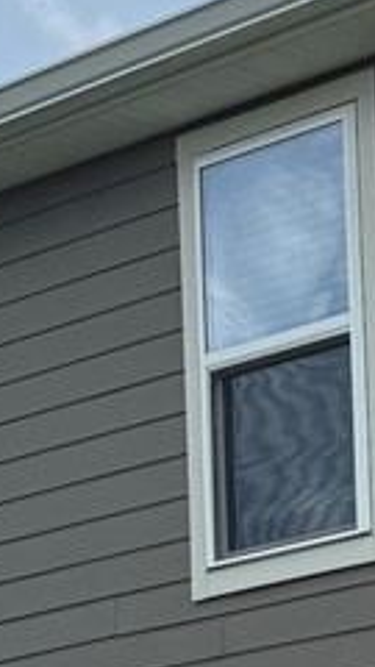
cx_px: 1269
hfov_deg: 6.2
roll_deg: +1.9
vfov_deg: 11.5
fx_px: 3076
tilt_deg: +1.5
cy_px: 1167
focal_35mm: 174
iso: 80
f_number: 1.78
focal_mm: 6.76
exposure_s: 1/4405
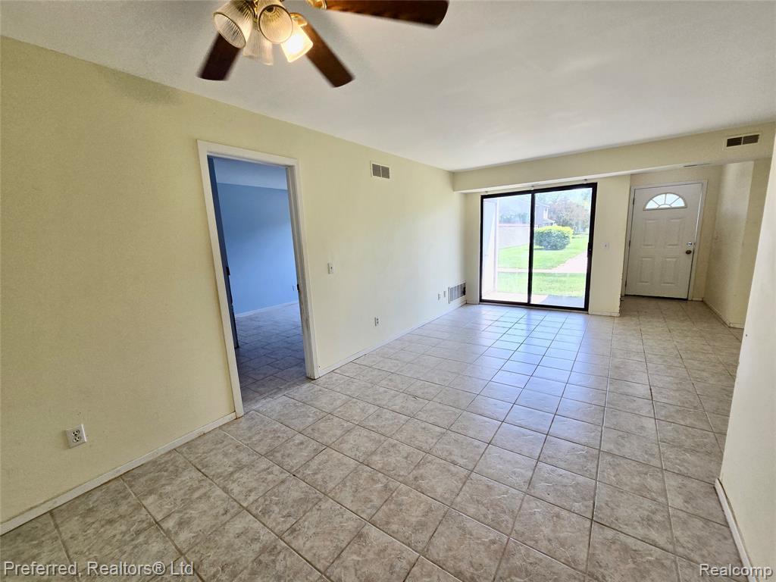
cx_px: 388
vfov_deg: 89.9
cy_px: 291
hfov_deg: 106.2
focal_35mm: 13
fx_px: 291
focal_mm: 2.2
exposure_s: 1/129
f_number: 2.2
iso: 50
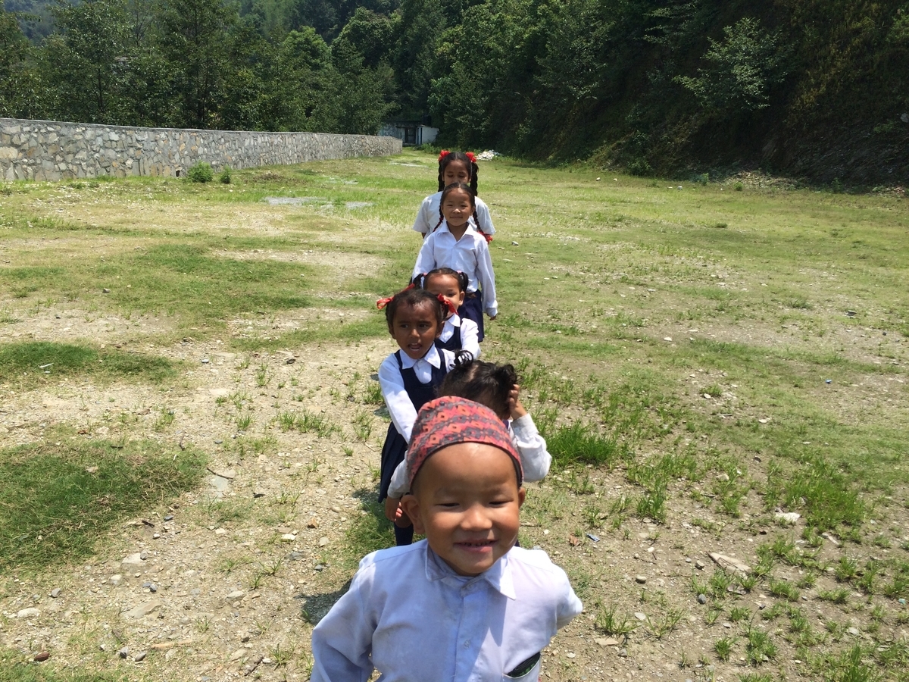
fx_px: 762
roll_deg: +0.0
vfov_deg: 48.2
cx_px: 454
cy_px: 341
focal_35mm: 29
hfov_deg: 61.7
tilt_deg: -17.7
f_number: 2.2
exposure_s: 1/2415
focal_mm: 4.15
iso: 32
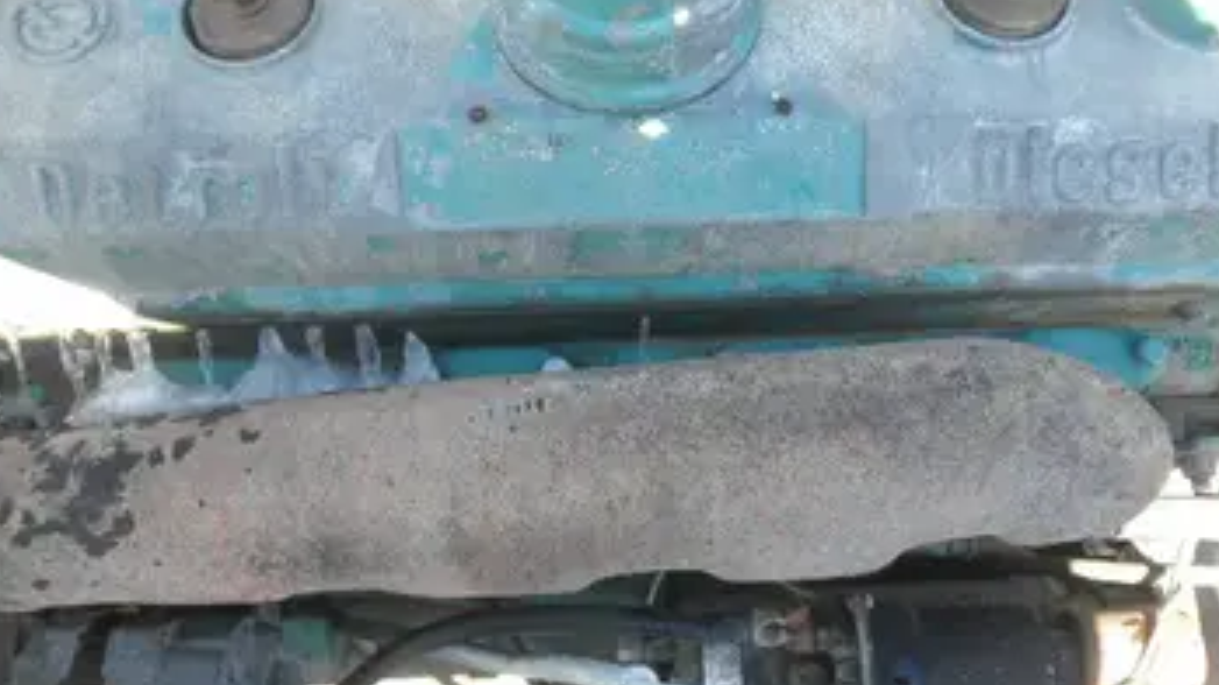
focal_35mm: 35
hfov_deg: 56.6
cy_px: 280
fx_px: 1131
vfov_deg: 33.6
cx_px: 646
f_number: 3
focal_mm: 5
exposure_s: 1/80
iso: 64
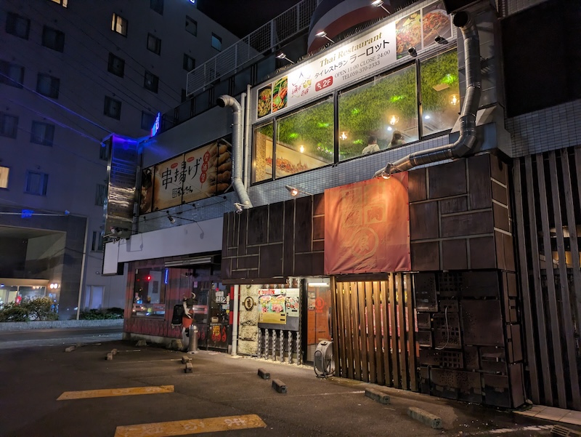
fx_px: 420
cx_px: 290
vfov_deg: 54.9
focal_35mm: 25
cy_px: 218
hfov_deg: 69.4
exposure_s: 1/24
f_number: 1.89
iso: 63
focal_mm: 5.43
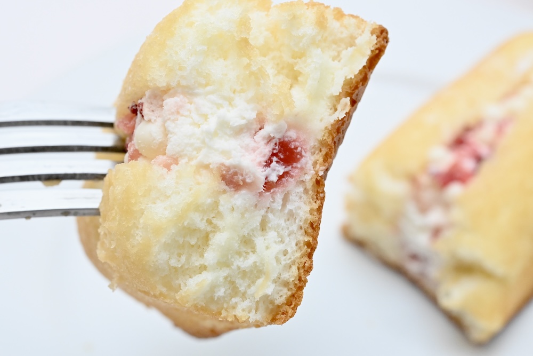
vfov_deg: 22.6
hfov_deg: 33.4
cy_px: 178
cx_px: 266
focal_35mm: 60
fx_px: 888
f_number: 14
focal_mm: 60
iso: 6400
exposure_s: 1/200
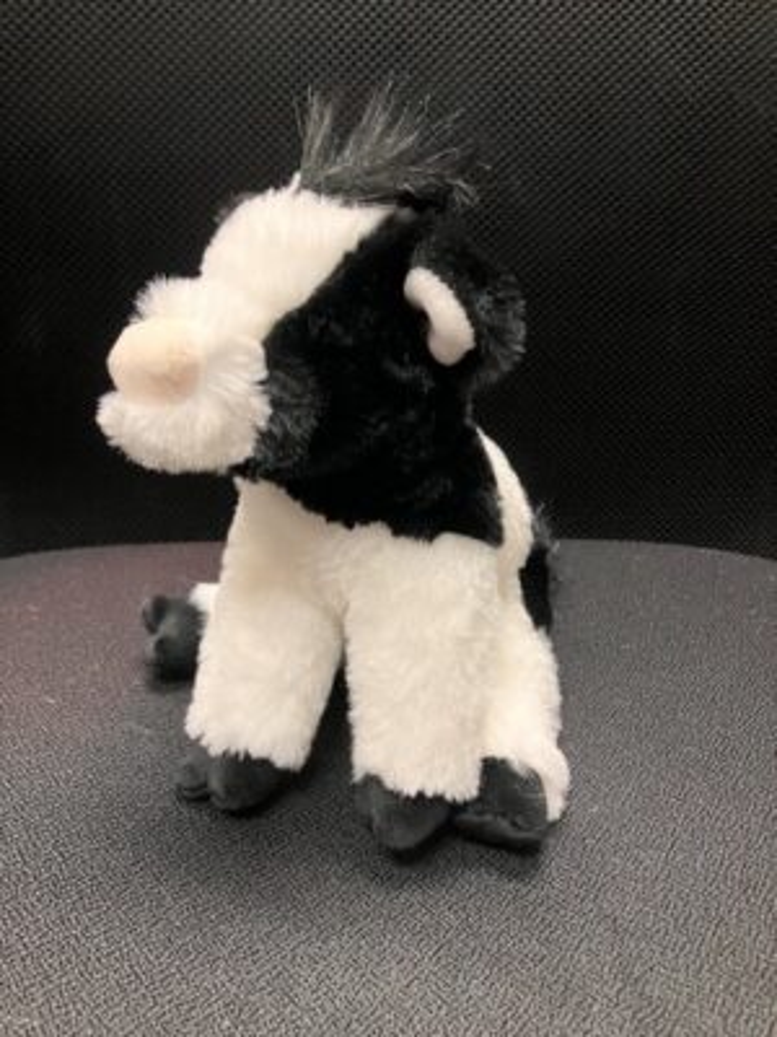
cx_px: 388
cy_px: 518
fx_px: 838
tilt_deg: -19.0
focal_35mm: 28
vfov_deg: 63.4
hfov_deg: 49.7
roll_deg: -2.9
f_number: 1.8
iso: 320
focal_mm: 3.99
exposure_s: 1/60
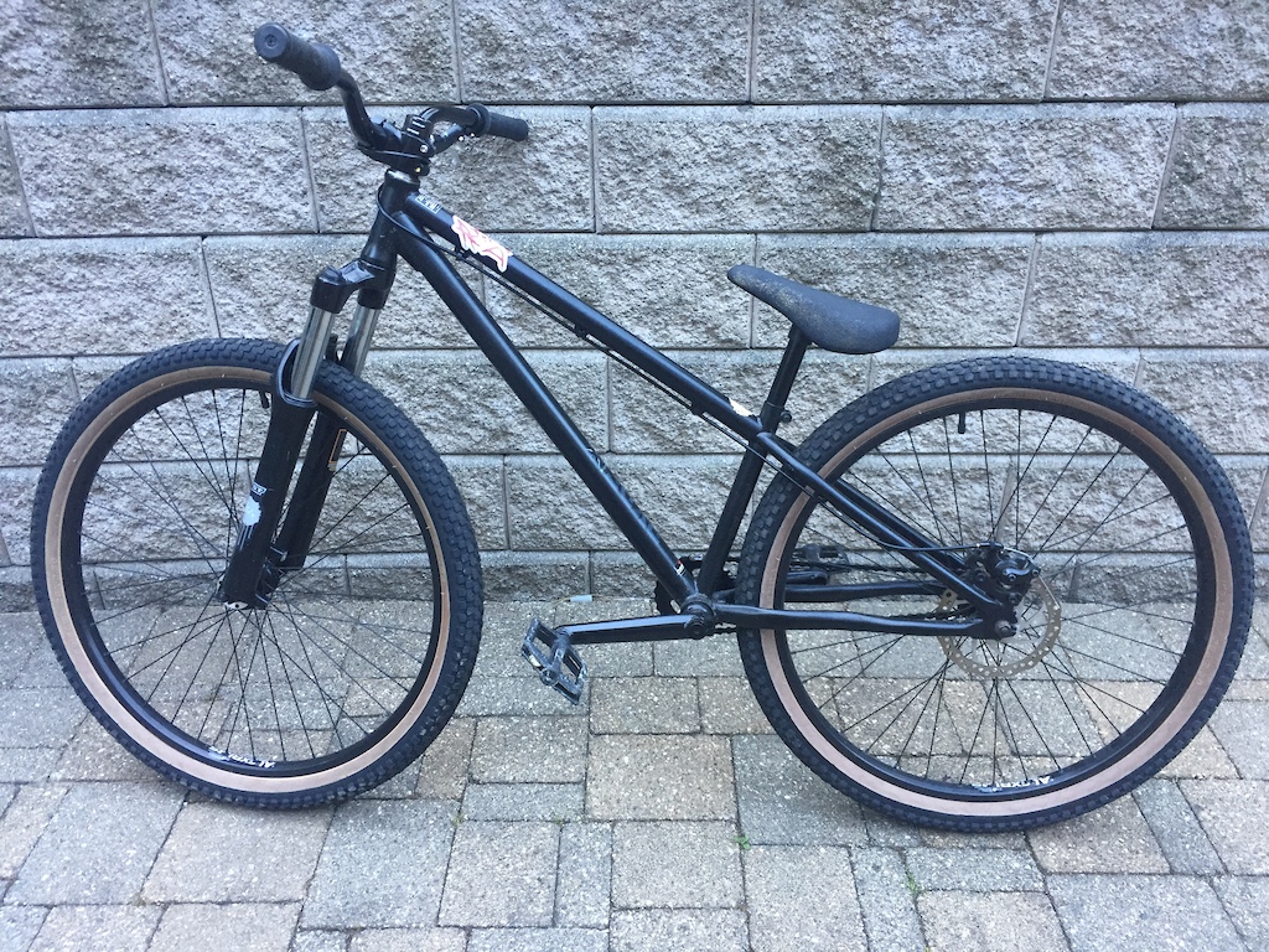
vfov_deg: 48.2
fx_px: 1063
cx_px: 634
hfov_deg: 61.7
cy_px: 476
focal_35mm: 29
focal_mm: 4.15
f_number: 2.2
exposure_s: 1/30
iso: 50
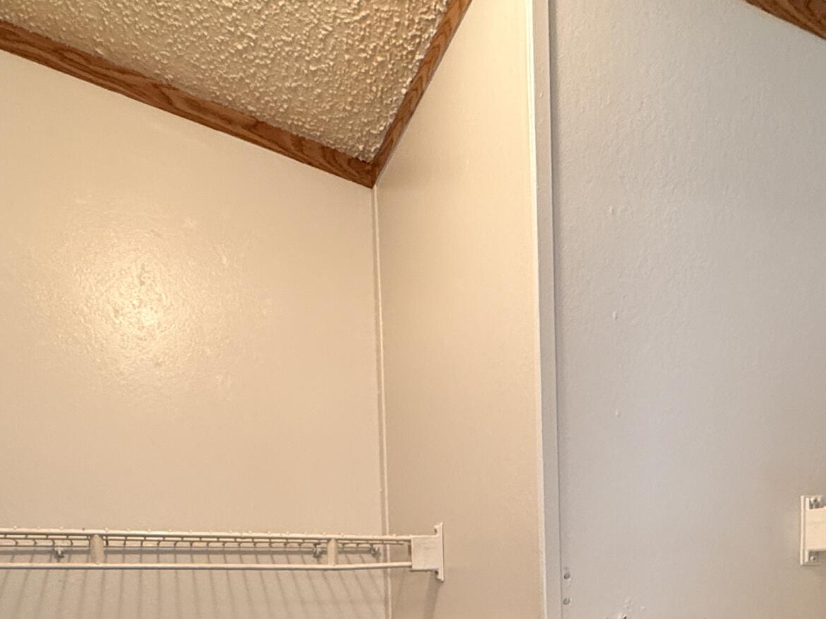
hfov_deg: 51.2
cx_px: 478
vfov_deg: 34.1
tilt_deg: -5.3
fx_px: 859
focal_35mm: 36
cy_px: 689
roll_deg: +1.0
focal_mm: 2.22
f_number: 2.2
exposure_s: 1/60
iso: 200
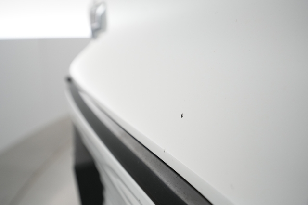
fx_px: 239
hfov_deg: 65.5
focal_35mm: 28
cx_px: 154
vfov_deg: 46.4
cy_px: 102
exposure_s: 1/100
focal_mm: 28
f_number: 4.5
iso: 1600
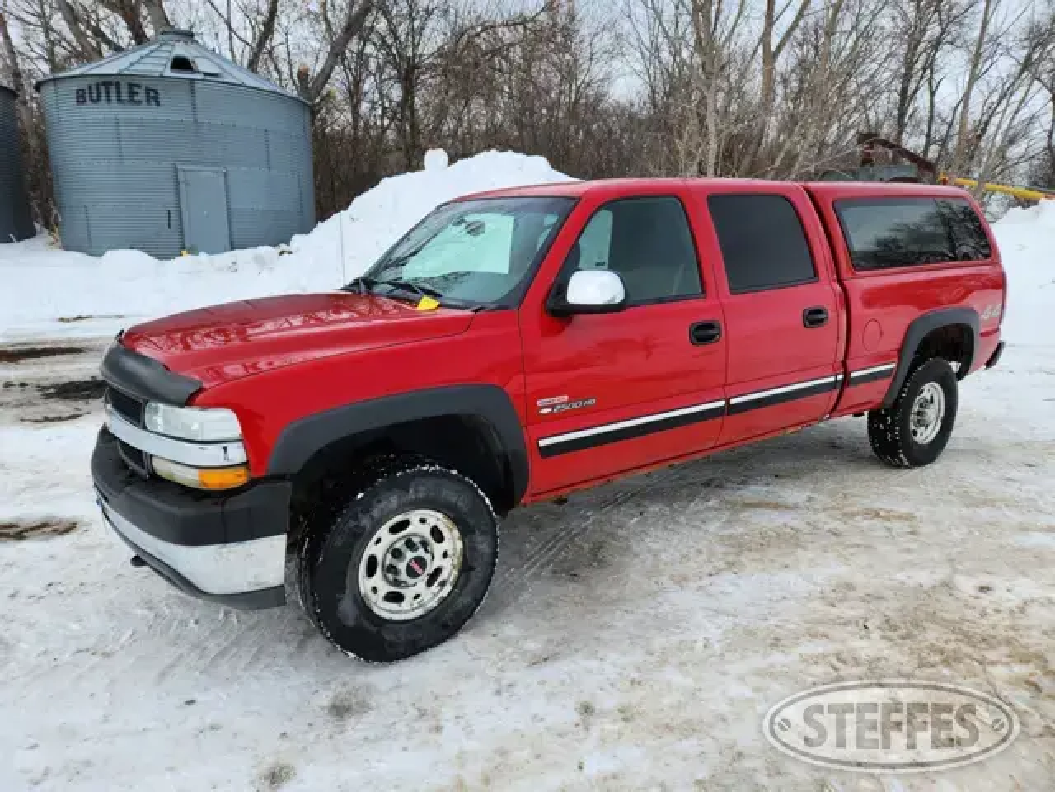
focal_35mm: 23
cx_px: 528
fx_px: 701
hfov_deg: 73.9
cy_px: 396
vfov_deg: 58.9
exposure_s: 1/2953
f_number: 1.8
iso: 20
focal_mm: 5.4
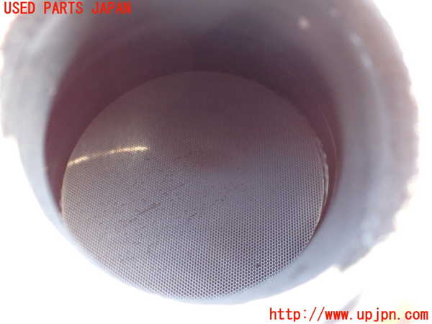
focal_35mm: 30
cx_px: 216
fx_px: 374
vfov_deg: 46.8
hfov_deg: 60.0
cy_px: 162
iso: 1000
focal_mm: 5.4
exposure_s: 1/30
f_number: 2.3
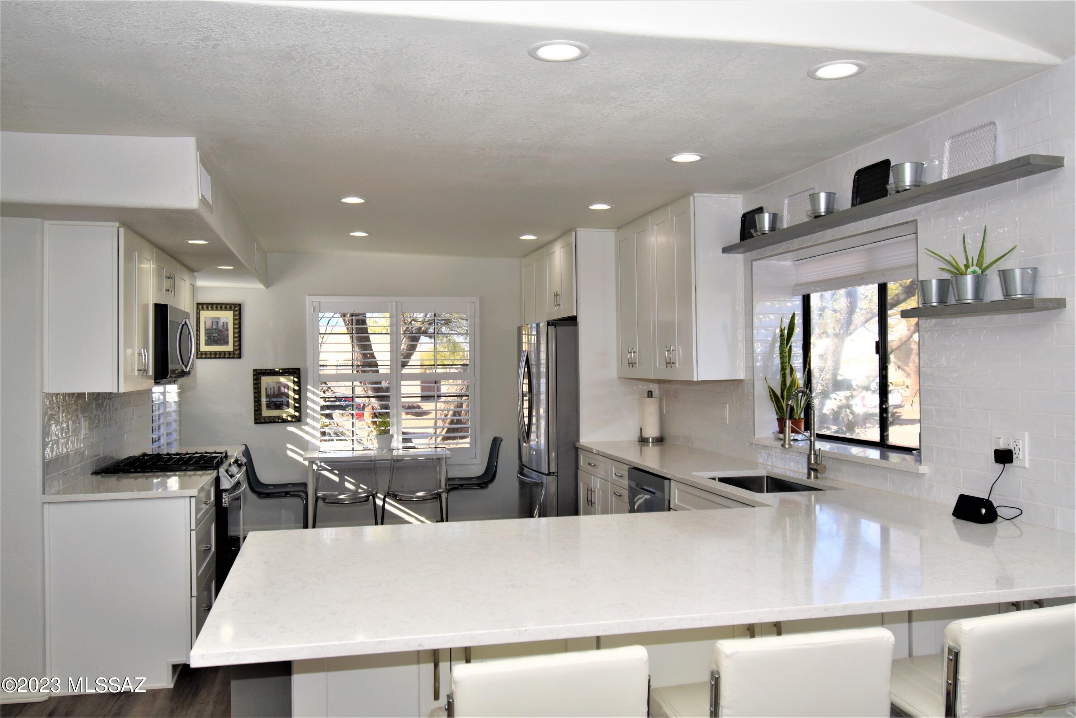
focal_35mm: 30
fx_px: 897
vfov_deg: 43.6
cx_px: 538
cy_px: 359
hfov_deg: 61.9
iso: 200
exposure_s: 1/200
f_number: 5.6
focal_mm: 20
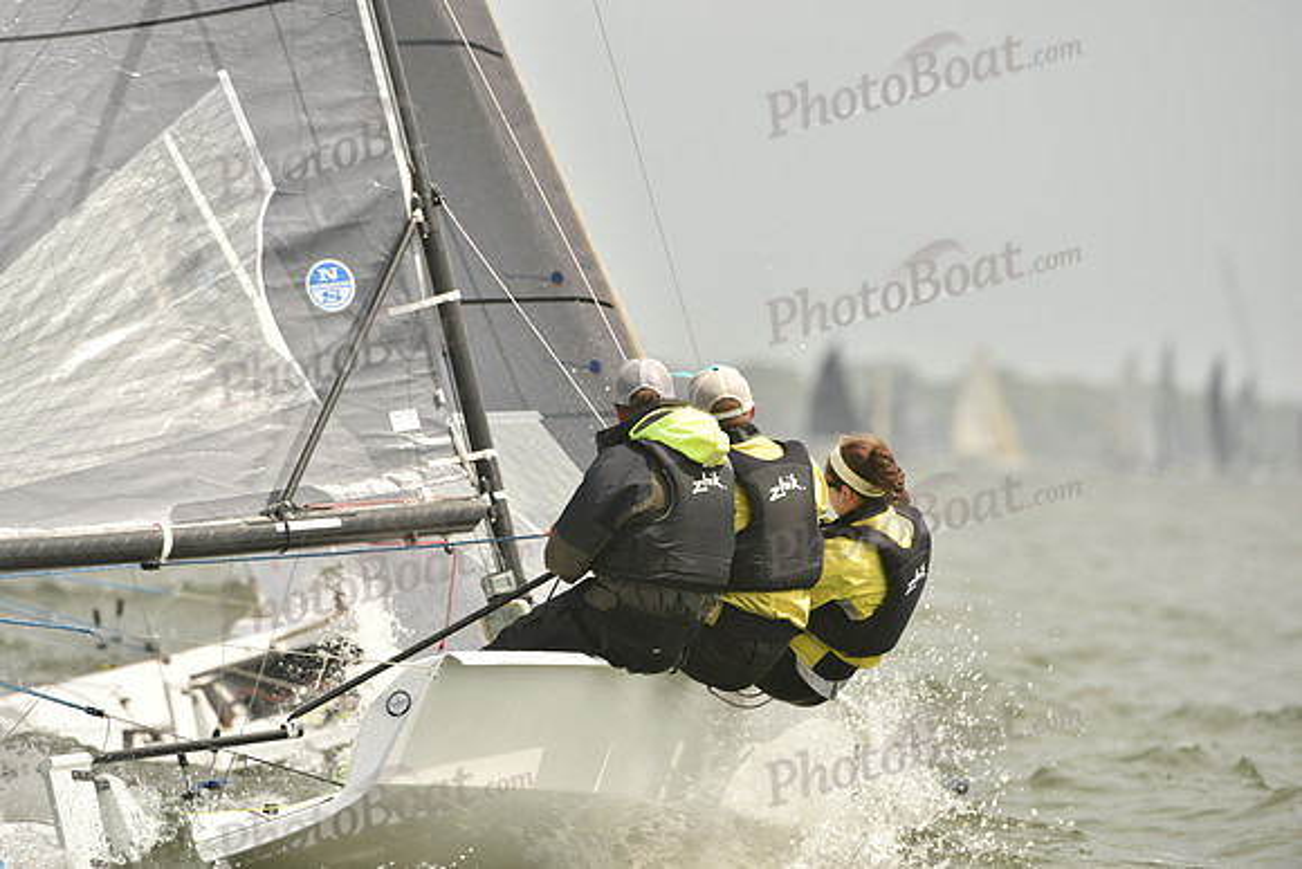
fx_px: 10852
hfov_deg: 6.9
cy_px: 434
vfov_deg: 4.6
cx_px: 651
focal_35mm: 300
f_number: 6.3
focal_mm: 300
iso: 320
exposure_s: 1/1250
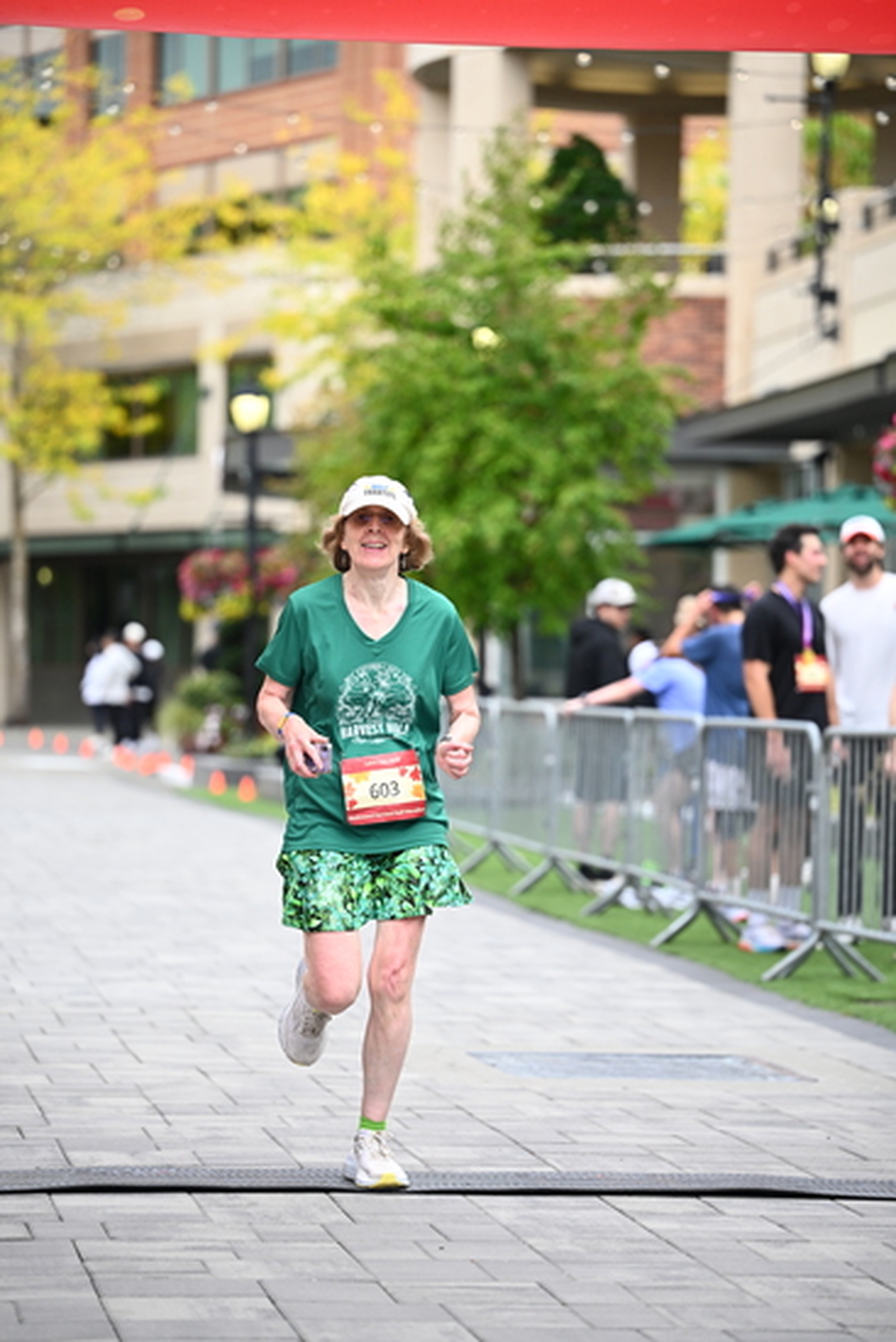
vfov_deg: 17.8
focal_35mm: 115
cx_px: 448
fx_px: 4290
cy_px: 671
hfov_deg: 11.9
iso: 640
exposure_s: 1/1600
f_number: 2.8
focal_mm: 115
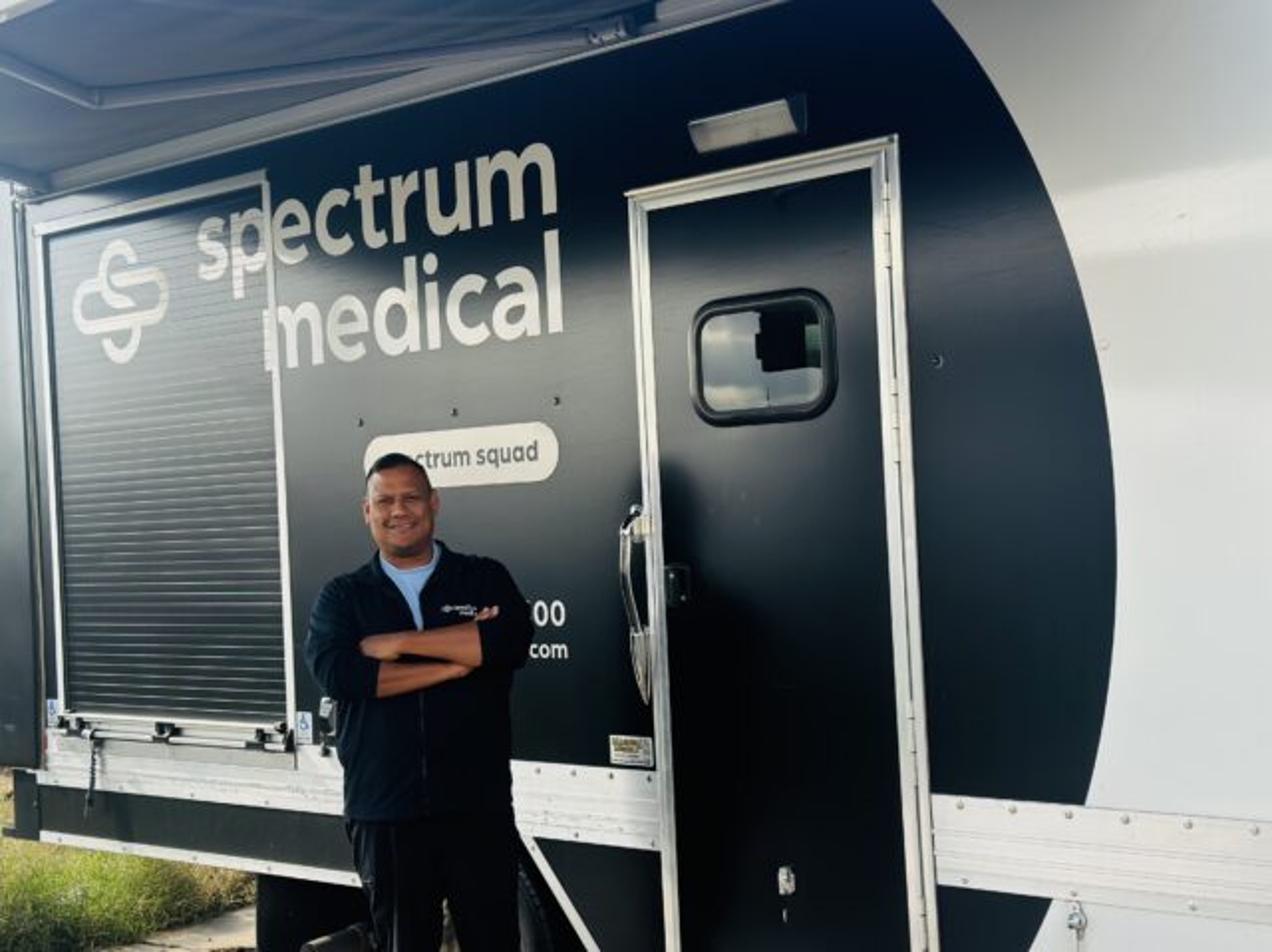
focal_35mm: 48
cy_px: 476
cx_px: 636
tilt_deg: +0.0
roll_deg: +2.7
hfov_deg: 39.7
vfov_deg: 30.2
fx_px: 1762
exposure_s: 1/1085
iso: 80
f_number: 1.78
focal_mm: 6.86
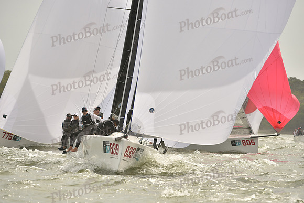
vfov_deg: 4.0
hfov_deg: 6.1
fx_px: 2872
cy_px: 102
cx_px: 152
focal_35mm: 340
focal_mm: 340
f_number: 8
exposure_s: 1/1600
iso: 320
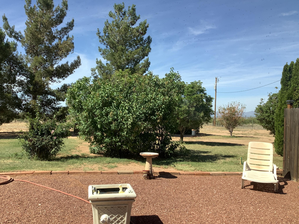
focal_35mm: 34
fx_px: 294
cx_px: 135
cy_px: 121
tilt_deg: -2.6
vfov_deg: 41.8
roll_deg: -0.6
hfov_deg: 53.9
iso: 25
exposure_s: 1/668
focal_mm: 3.3
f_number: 2.4
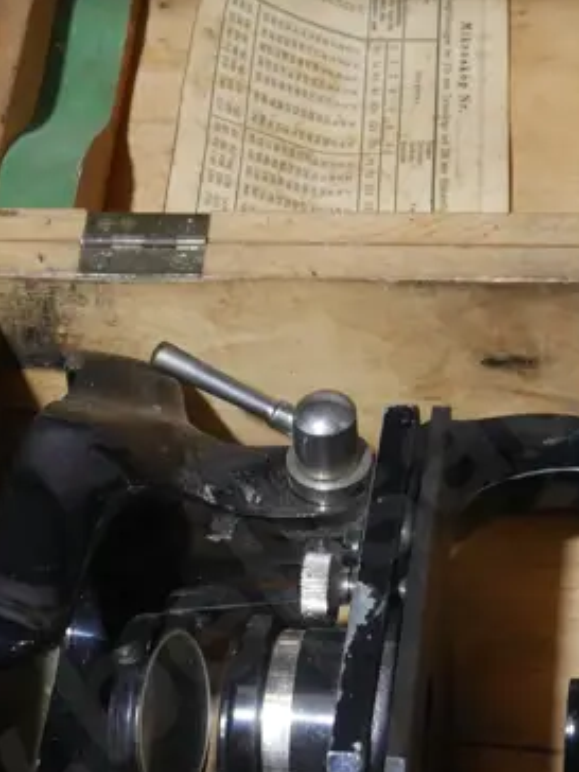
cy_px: 379
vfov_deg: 15.9
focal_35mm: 124
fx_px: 2765
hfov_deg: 11.8
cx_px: 551
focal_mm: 22
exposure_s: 1/60
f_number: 4.7
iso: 800
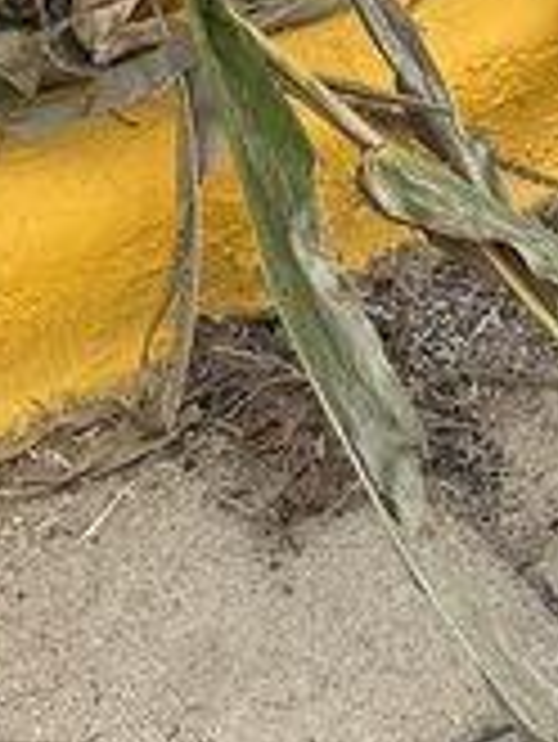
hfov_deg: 10.0
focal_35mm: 149
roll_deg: +0.4
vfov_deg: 10.9
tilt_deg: -13.4
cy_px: -1115
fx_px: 3198
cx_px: 297
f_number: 1.78
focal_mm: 6.76
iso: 80
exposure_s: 1/1314
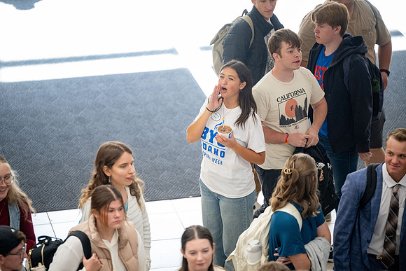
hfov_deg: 10.3
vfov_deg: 6.9
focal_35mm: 200
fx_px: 2256
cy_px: 136
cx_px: 203
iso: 3200
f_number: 2.8
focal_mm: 200
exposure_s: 1/320
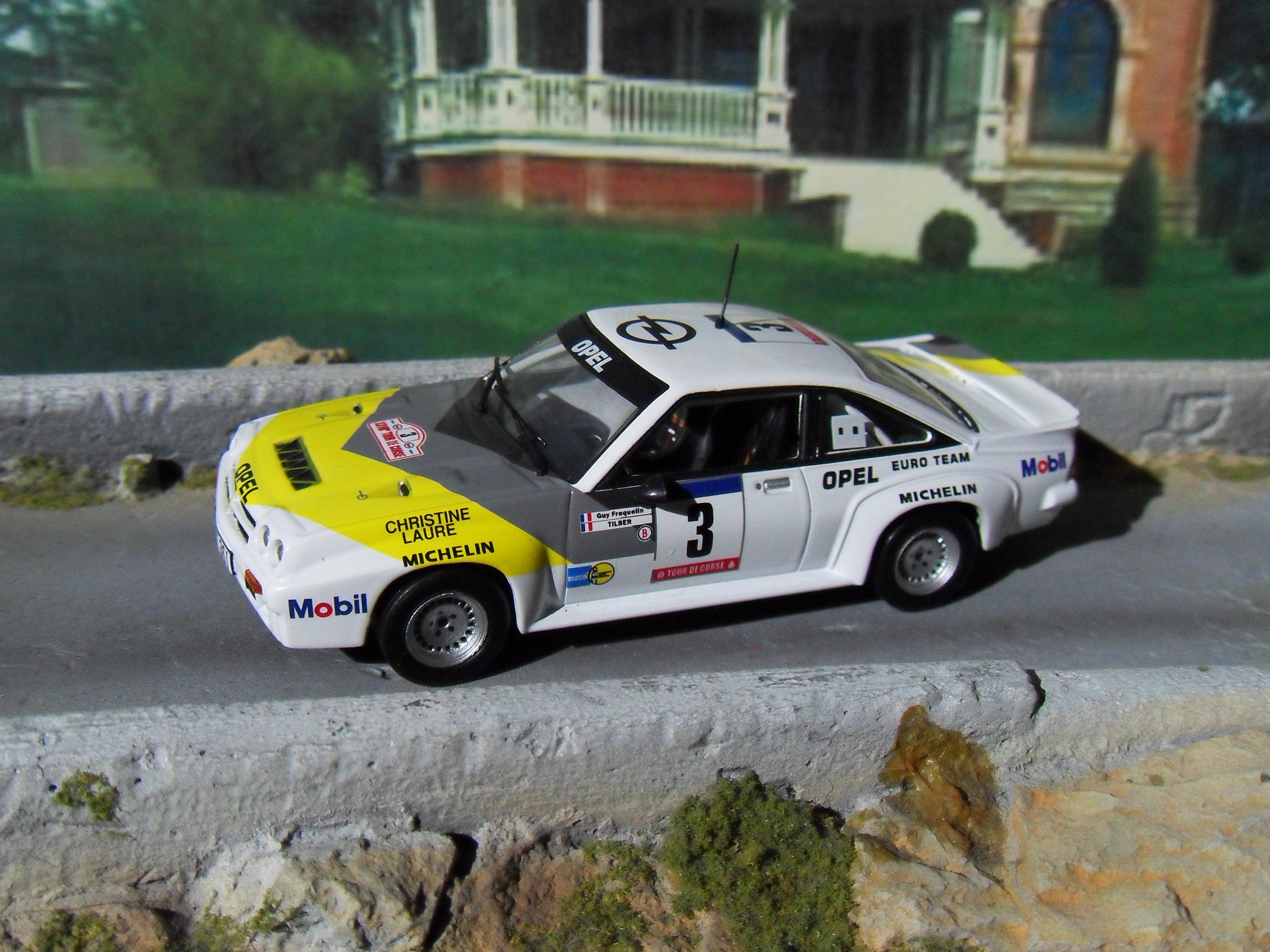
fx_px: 1284
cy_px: 476
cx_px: 635
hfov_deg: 52.6
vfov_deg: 40.7
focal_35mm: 35
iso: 400
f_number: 3.5
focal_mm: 6.3
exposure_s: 1/15
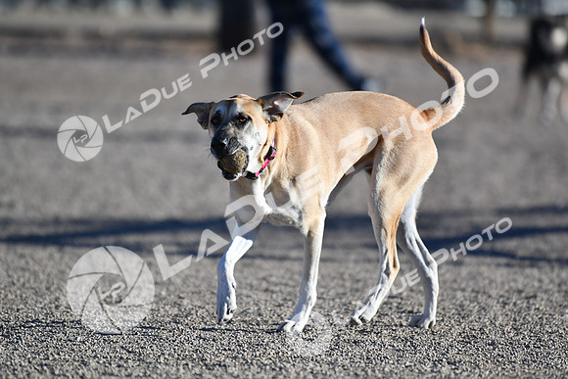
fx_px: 4734
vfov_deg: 4.6
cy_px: 190
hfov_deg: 6.9
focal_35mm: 300
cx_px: 284
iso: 200
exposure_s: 1/4000
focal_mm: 200
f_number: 2.8
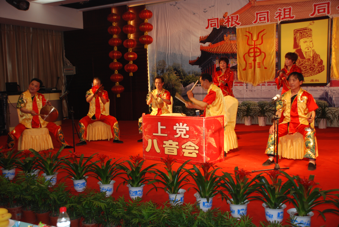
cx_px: 170
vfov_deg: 34.3
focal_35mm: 39
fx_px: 368
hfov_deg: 49.5
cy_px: 114
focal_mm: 26
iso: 320
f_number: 4
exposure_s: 1/60
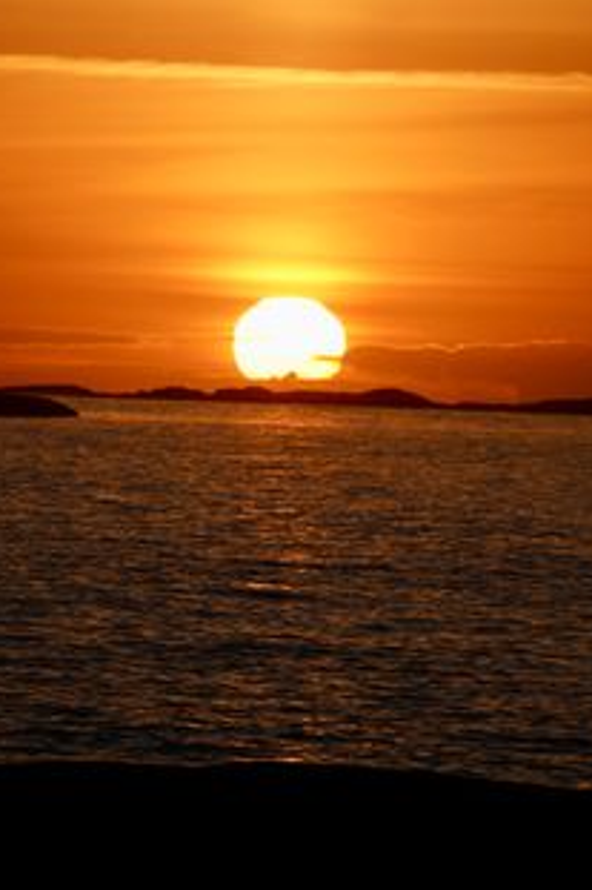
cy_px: 160
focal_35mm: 494
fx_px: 12198
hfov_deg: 2.8
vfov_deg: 4.2
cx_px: 287
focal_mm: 300
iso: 160
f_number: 5.6
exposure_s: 1/2000
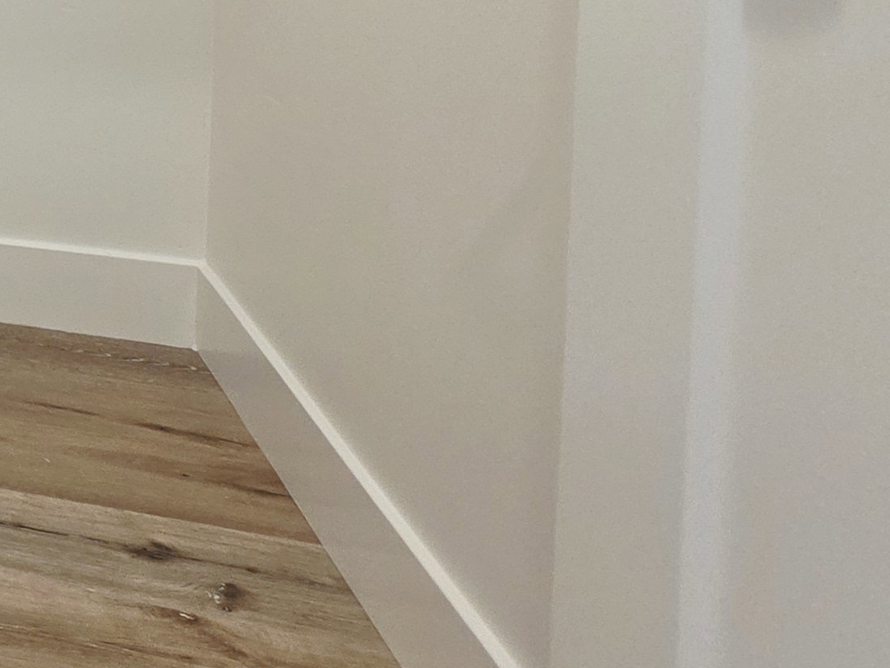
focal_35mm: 47
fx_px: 1209
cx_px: -681
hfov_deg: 23.0
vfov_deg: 26.8
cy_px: -166
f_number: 1.9
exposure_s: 1/120
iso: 200
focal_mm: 2.2
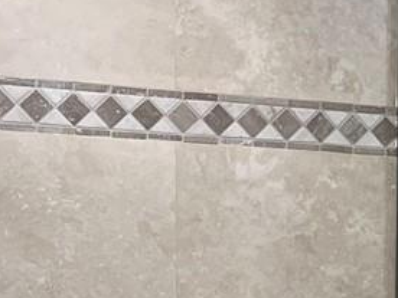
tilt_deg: -10.6
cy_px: 523
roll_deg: -2.7
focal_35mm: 145
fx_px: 1667
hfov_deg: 12.7
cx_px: 642
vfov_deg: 9.7
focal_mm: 5.1
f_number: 1.6
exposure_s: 1/120
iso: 125
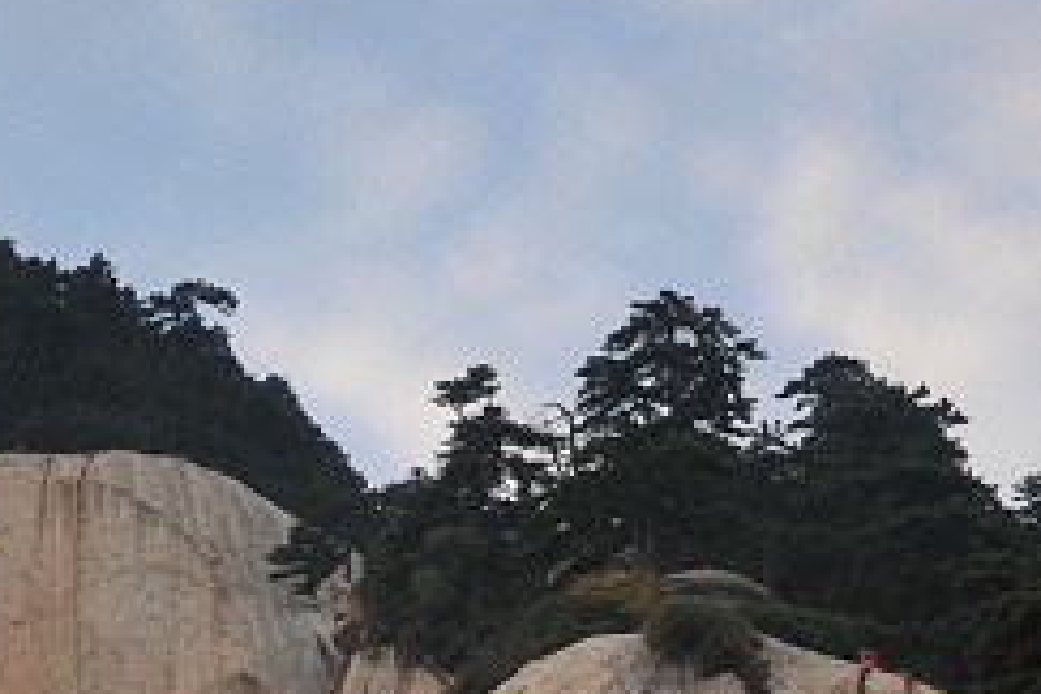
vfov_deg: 8.4
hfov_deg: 12.7
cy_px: 1022
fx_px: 4626
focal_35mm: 160
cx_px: 28
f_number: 14
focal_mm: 48
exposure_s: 1/80
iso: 400
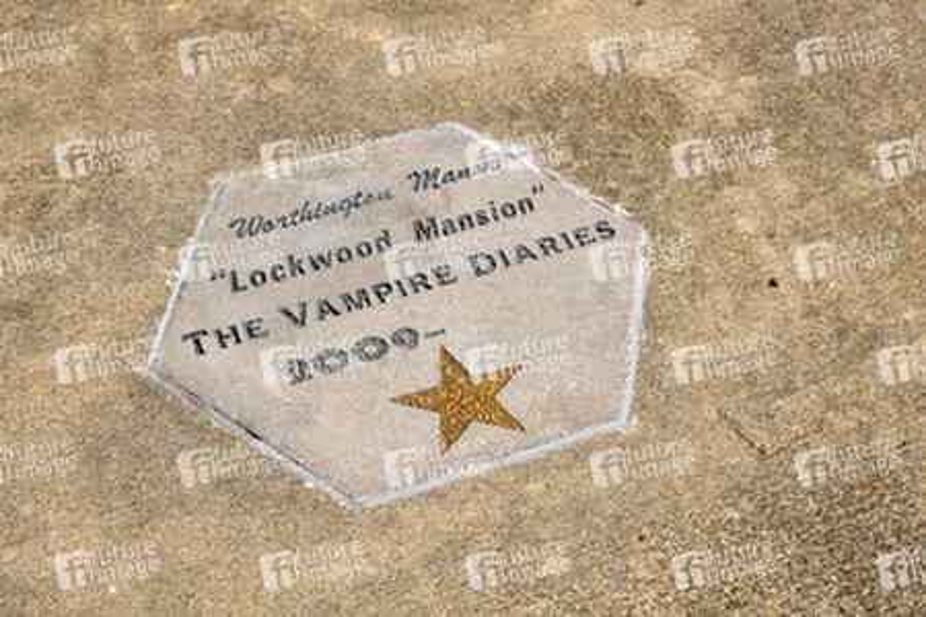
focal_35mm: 51
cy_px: 308
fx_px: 1312
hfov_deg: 38.9
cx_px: 463
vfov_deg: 26.5
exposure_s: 1/800
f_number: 14
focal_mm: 34
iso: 1000
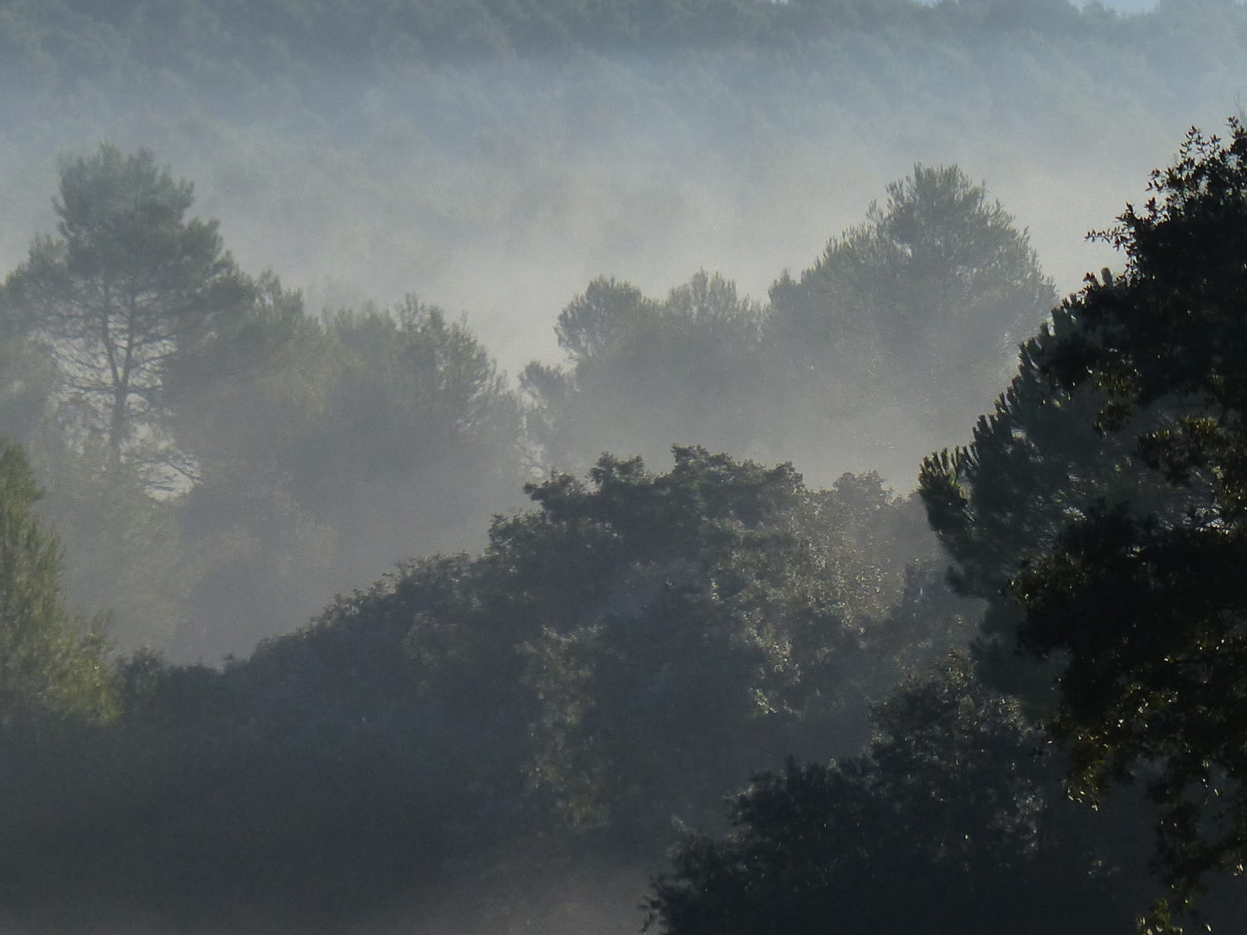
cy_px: 144
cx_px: 566
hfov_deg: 3.0
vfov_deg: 2.2
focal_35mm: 663
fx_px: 23884
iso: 160
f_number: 4
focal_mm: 67
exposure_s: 1/1600
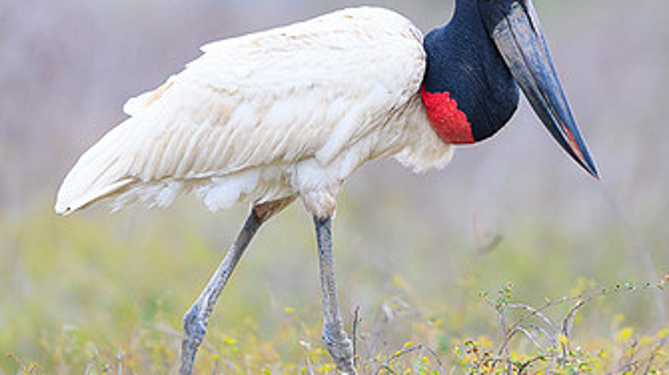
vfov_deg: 1.3
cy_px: 48
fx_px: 16063
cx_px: 497
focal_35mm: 906
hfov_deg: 2.4
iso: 2000
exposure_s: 1/500
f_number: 4
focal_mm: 500
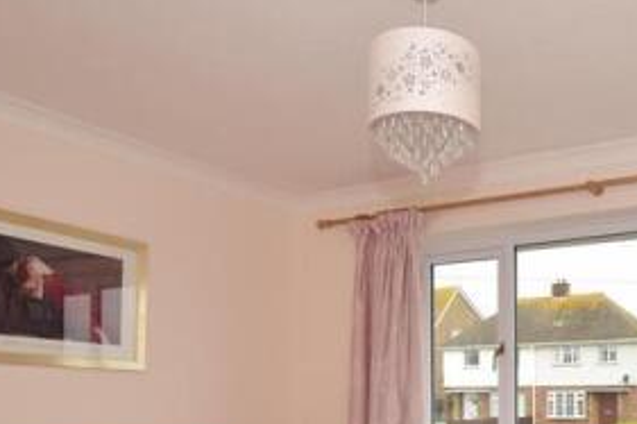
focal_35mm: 35
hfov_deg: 50.2
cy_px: 405
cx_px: 535
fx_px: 619
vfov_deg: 35.0
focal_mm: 10
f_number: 7.1
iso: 400
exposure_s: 1/160
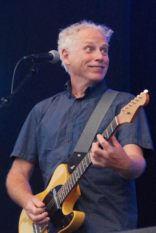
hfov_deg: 9.7
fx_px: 923
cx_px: 78
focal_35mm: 142
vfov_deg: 14.4
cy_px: 116
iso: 1600
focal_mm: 95
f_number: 5.6
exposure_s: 1/800
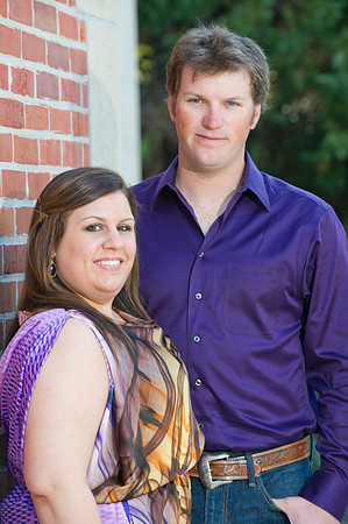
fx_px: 2253
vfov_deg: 13.3
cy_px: 262
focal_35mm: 155
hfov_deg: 8.8
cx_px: 174
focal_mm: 155
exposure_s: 1/80
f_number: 5.6
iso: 400
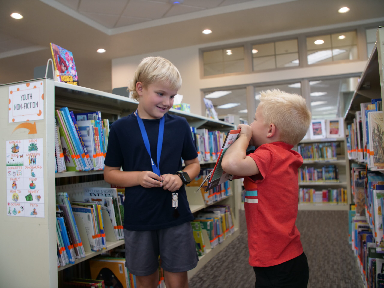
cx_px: 192
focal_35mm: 30
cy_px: 144
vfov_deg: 46.8
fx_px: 333
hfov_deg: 60.0
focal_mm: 15
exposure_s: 1/60
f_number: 2.5
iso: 320
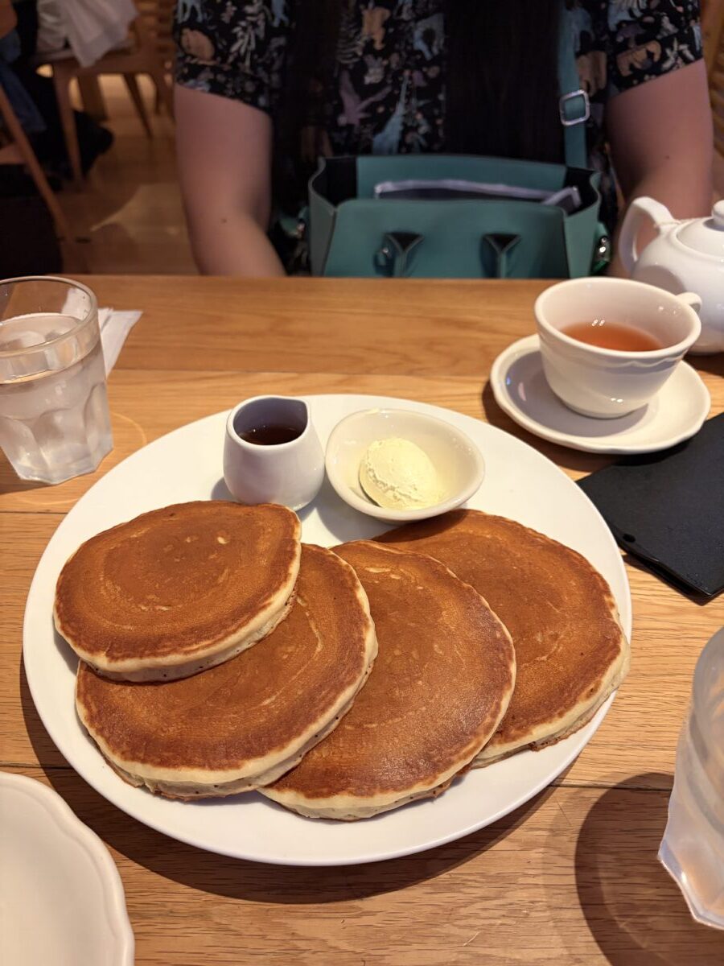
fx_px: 725
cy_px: 483
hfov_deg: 53.1
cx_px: 362
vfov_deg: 67.3
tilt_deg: -41.3
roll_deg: +0.3
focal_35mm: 26
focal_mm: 5.96
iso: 250
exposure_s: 1/50
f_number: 1.6
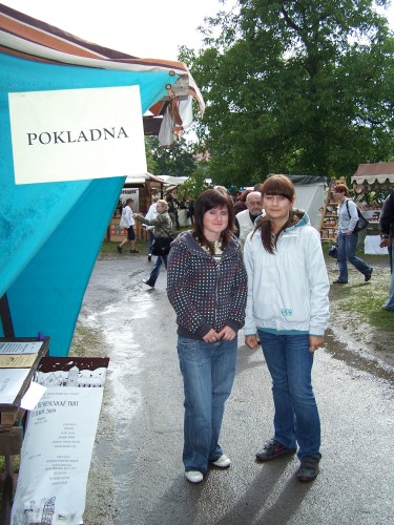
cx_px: 197
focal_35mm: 38
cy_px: 262
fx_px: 577
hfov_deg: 37.7
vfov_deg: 49.0
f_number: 2.8
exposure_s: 1/500
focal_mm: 6.3
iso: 80
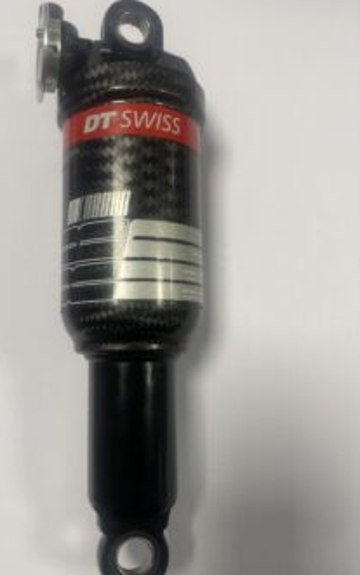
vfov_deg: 62.9
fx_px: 471
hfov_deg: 41.7
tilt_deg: -80.0
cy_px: 292
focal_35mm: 30
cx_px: 148
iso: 100
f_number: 1.8
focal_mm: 4.25
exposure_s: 1/100
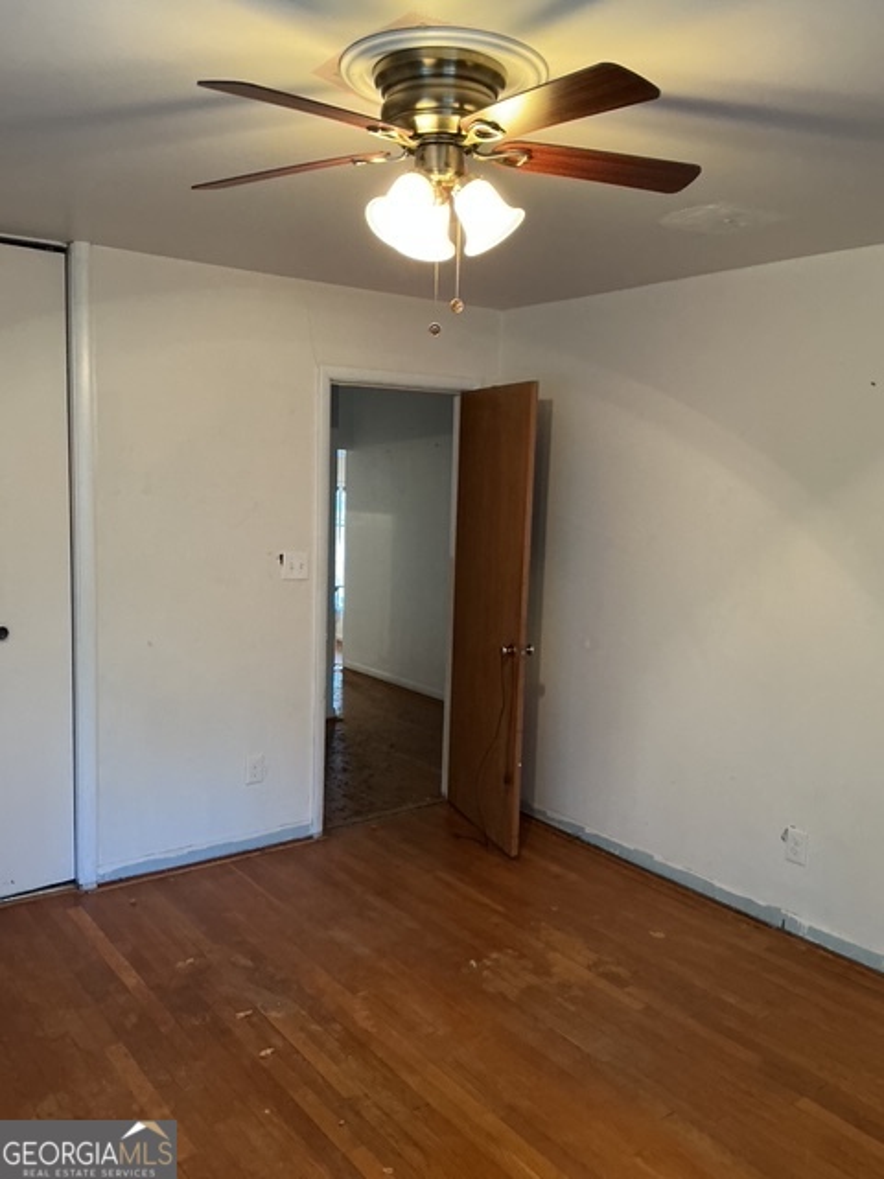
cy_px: 590
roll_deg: -1.8
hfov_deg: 48.2
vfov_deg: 61.7
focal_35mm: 29
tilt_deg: -6.7
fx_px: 987
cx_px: 442
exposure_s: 1/40
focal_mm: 3
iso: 200
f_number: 1.8
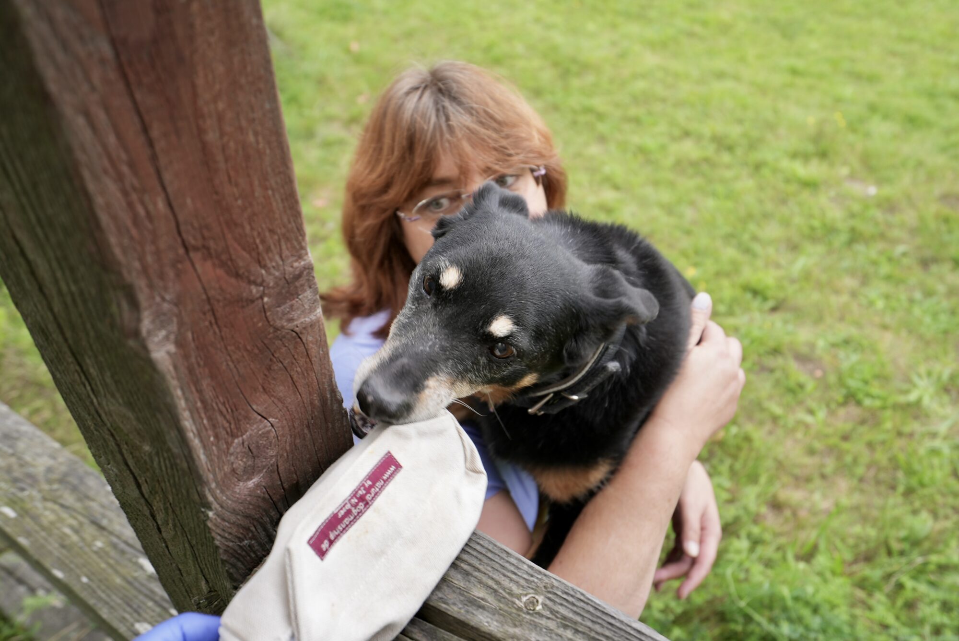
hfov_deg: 63.6
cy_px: 320
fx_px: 773
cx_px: 480
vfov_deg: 45.0
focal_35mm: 29
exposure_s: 1/80
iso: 100
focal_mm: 29
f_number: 4
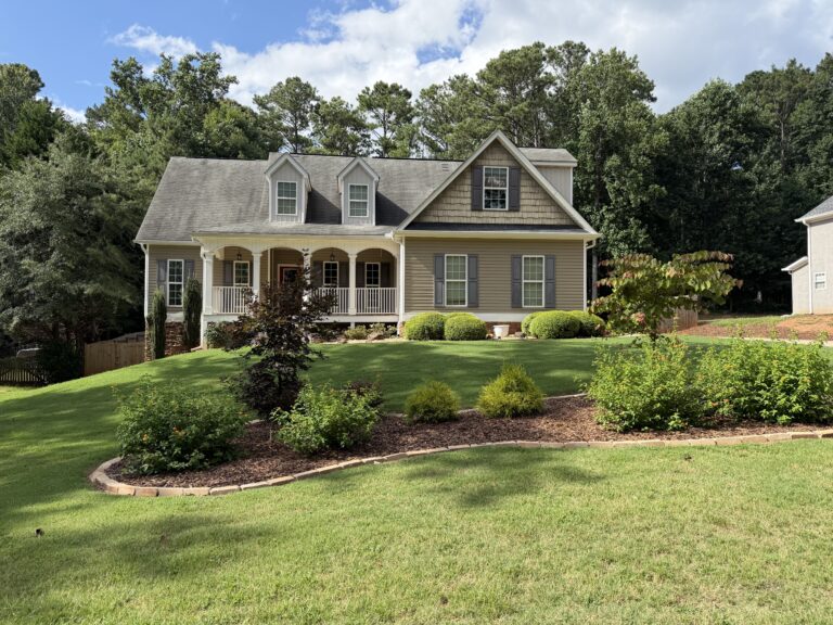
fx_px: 578
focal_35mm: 24
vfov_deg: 56.8
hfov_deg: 71.6
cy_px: 312
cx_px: 416
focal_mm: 6.76
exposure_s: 1/3021
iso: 100
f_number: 1.78
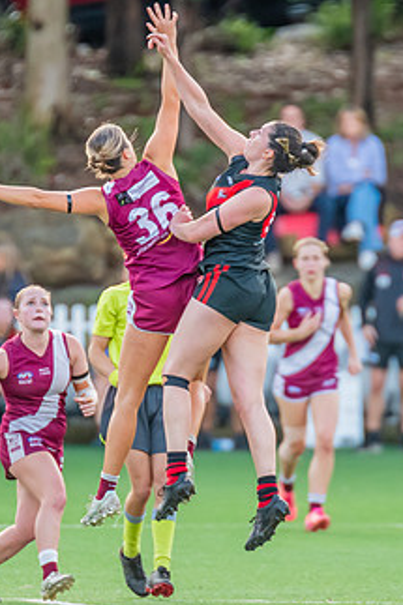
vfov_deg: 2.0
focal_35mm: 1055
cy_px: 304
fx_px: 17733
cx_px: 154
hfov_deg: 1.3
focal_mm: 420
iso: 1400
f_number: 4
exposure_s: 1/1000
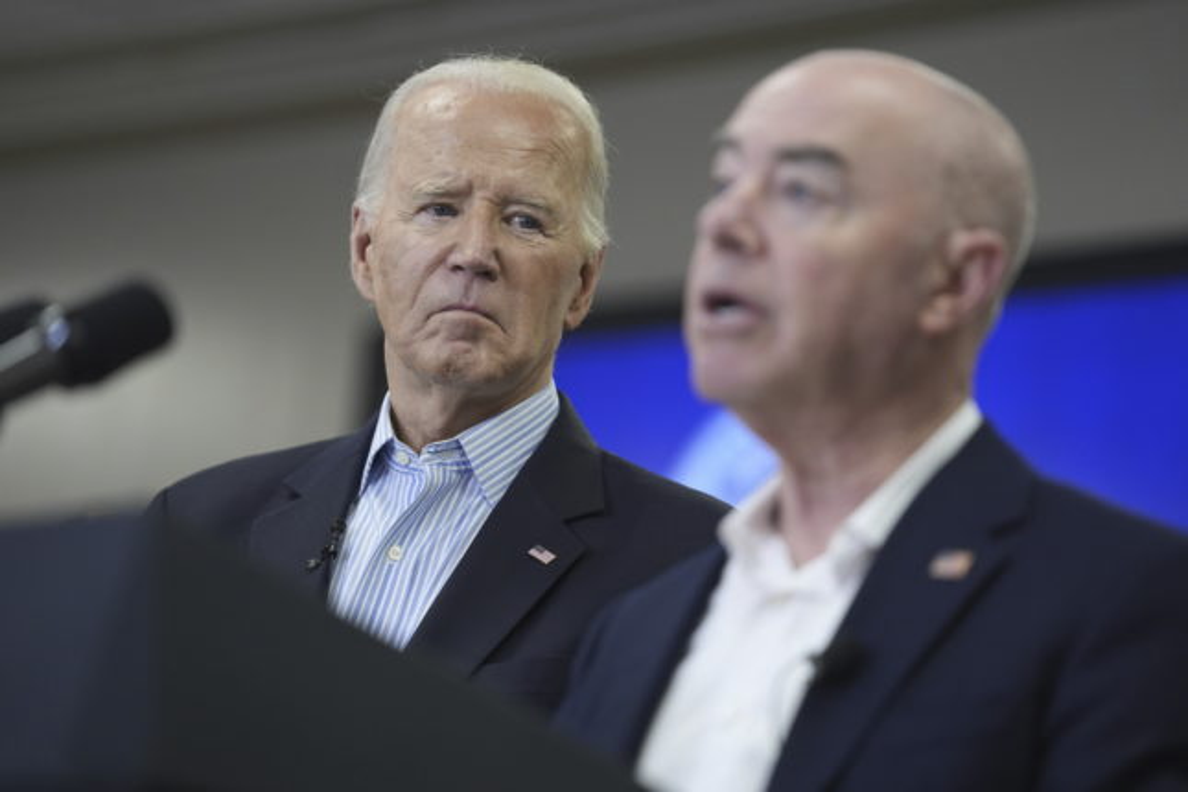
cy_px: 396
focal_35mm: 200
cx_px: 594
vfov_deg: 6.9
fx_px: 6599
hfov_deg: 10.3
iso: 1600
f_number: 2.8
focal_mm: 200
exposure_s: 1/320
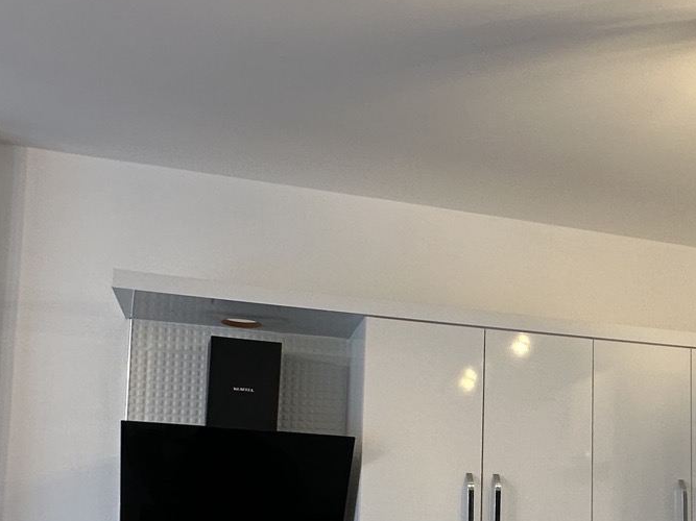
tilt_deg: +4.4
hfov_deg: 43.1
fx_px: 844
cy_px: 451
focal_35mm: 42
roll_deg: -0.6
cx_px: 538
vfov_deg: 32.9
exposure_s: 1/100
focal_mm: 2.22
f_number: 2.2
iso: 160
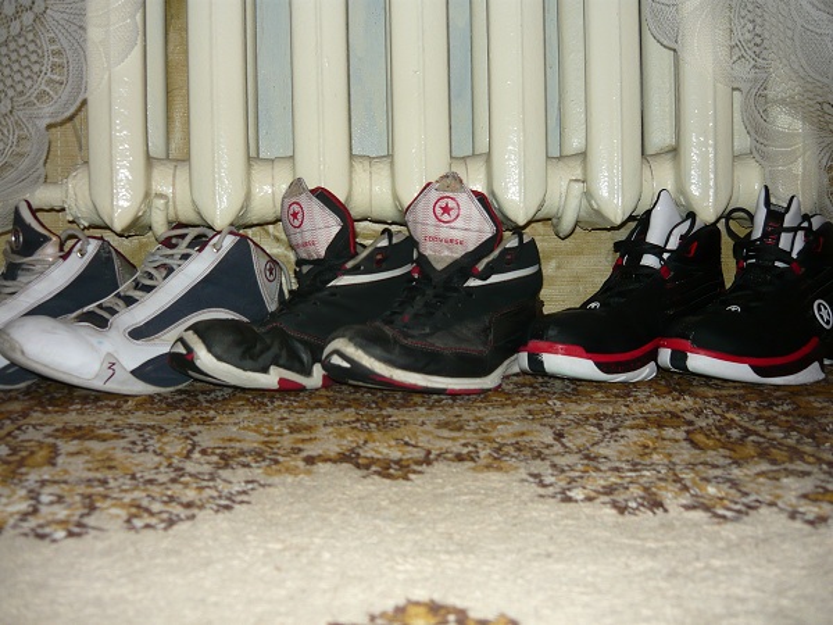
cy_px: 312
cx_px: 416
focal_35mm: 33
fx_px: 794
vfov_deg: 42.9
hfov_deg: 55.4
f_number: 2.8
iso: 100
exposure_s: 1/30
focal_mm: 5.5
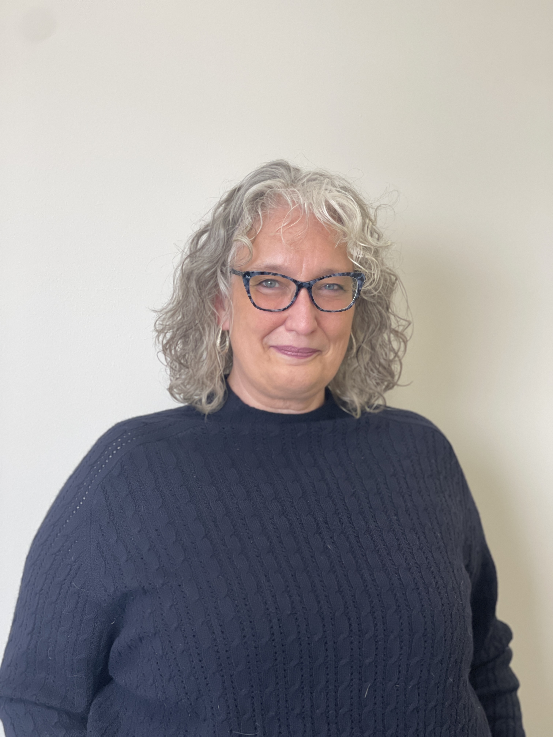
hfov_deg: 22.9
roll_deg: -1.8
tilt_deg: -5.7
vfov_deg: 30.3
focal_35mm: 64
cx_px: 276
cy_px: 368
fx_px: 1363
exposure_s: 1/120
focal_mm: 7.5
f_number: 2.2
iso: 160
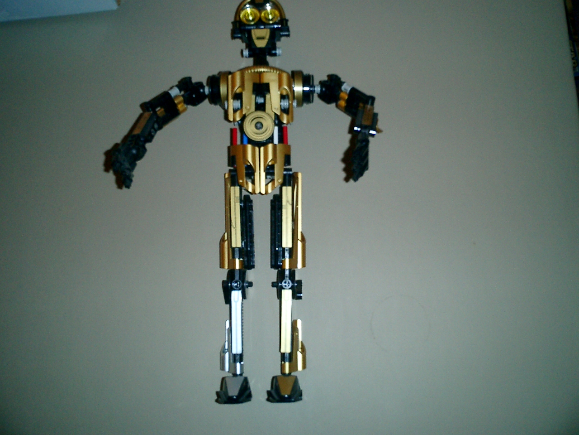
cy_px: 218
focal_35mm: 36
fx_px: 602
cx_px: 290
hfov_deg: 51.4
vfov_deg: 39.7
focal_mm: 7.5
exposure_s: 1/30
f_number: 3.2
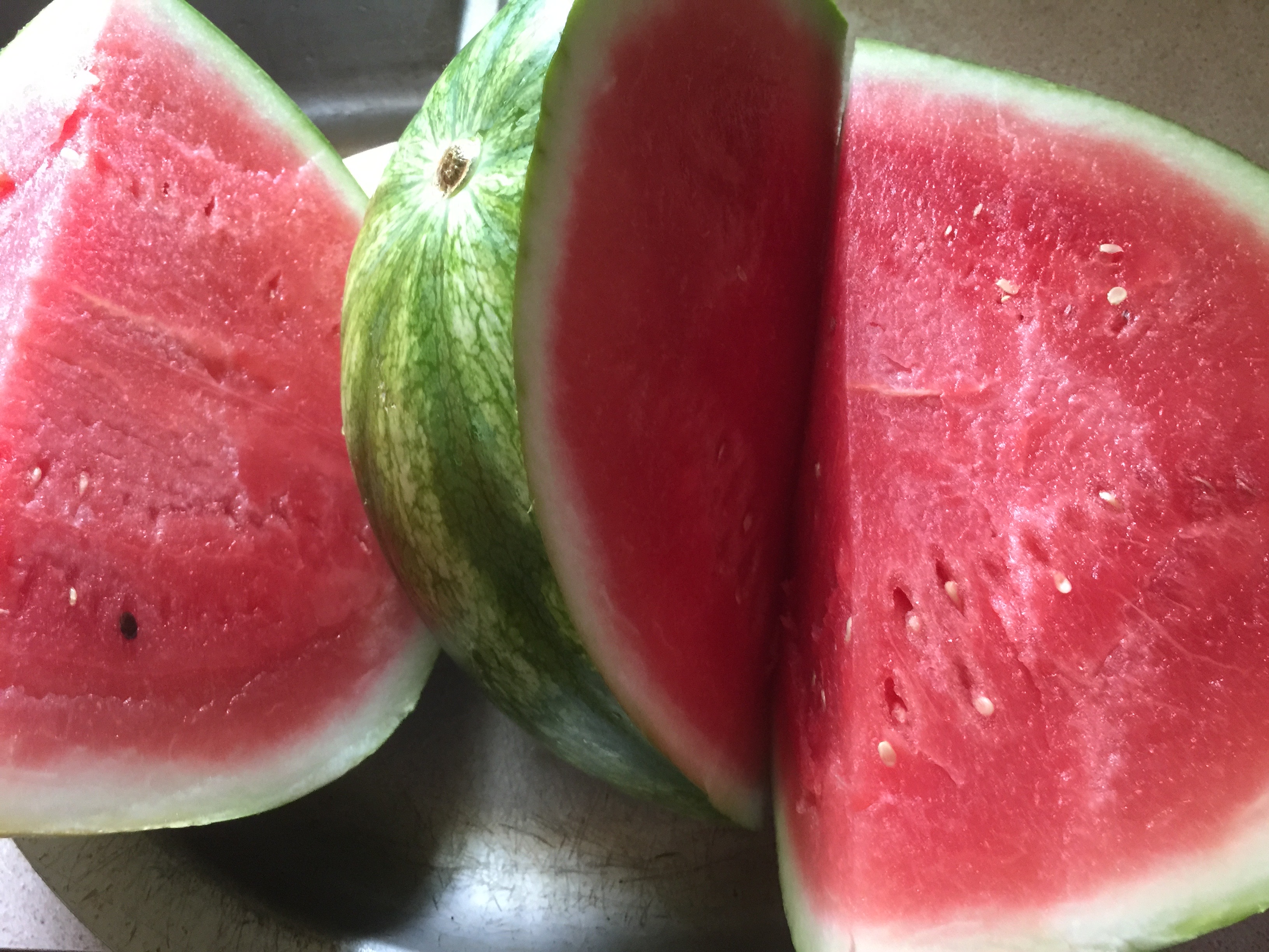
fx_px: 1063
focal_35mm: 29
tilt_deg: -63.4
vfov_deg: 48.2
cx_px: 634
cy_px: 476
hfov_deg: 61.7
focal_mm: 4.15
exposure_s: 1/15
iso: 125
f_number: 2.2
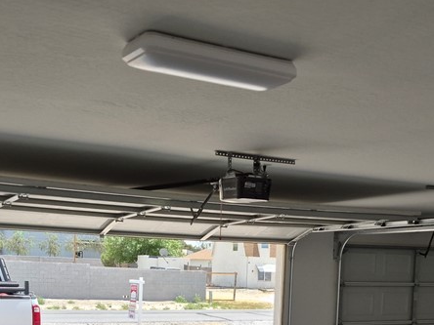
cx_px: 234
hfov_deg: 36.2
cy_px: 342
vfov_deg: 25.8
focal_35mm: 53
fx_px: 664
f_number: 1.8
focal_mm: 5.4
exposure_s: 1/3448
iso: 80
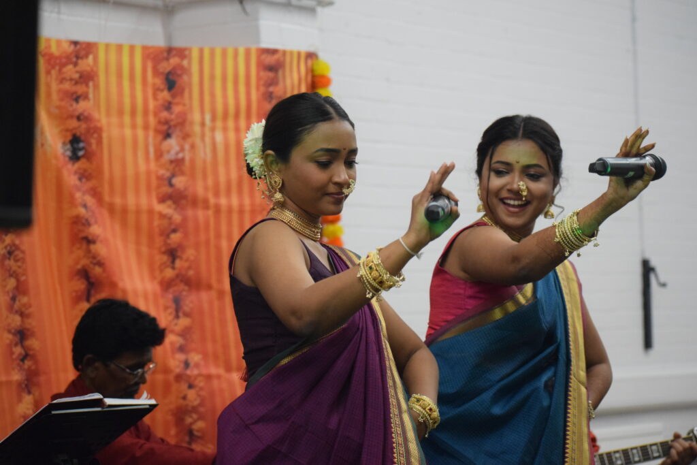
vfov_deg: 10.2
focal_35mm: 135
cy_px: 232
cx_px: 348
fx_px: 2614
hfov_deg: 15.2
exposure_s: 1/250
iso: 3200
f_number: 4.8
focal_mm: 90
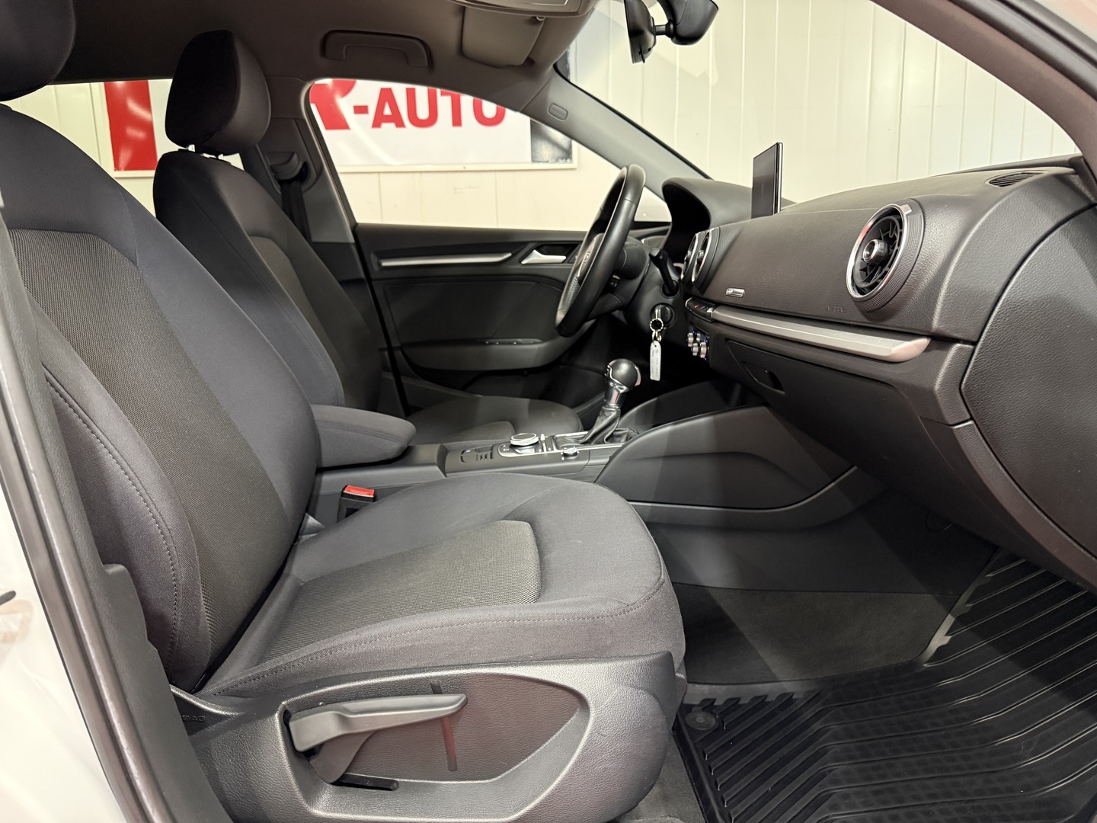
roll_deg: +1.2
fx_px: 761
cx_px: 548
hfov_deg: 71.6
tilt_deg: -11.2
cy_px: 412
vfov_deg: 56.8
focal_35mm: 24
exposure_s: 1/60
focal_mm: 6.76
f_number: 1.78
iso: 640
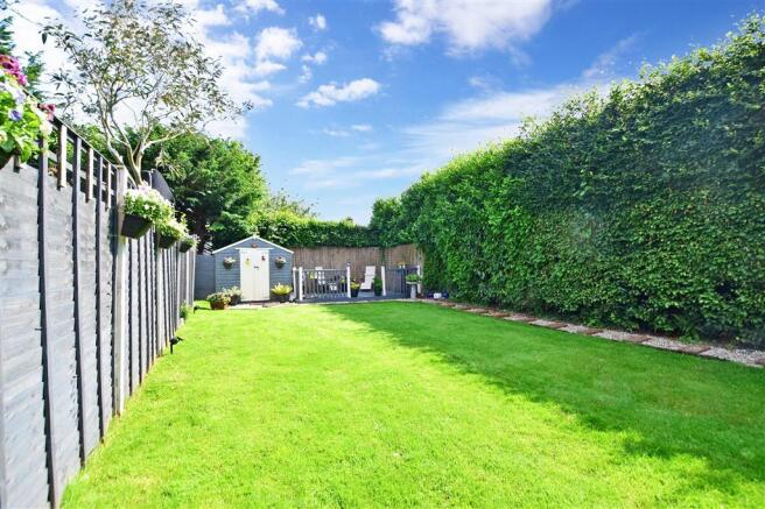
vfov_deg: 77.3
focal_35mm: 15
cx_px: 382
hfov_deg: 100.4
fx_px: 319
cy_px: 254
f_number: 8
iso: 500
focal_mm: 10
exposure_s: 1/1000
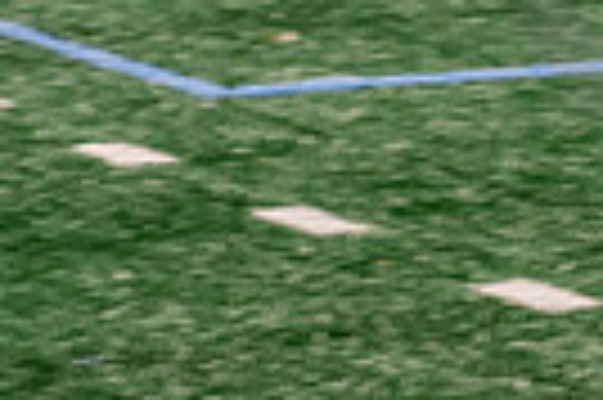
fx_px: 5069
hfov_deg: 6.6
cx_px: 1161
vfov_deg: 4.5
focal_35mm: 303
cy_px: -443
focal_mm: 70
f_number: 4
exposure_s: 1/160
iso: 2500
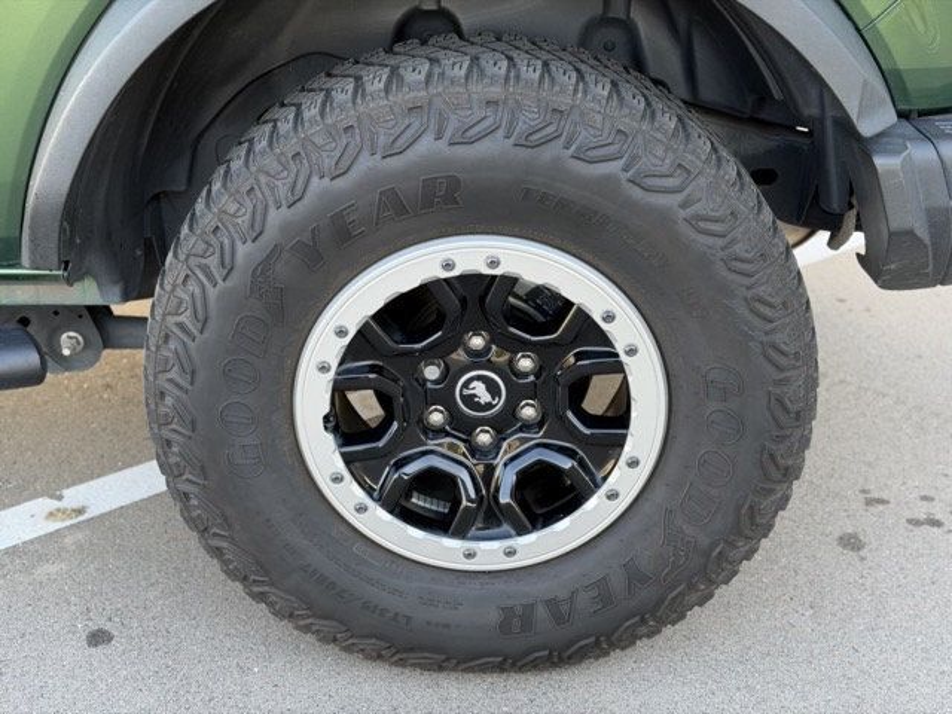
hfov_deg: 39.7
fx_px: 1320
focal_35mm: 48
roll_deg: -3.1
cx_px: 476
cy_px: 357
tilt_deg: -23.1
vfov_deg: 30.3
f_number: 1.78
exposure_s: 1/124
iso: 50
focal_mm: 6.76
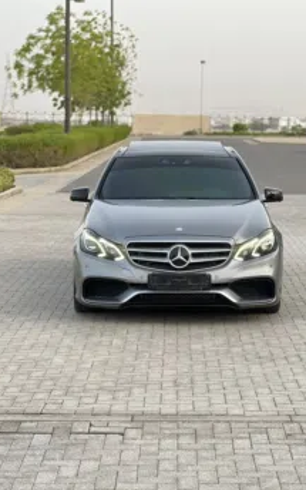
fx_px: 1268
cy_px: 282
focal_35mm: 95
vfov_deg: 21.8
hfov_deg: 13.8
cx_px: 178
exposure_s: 1/121
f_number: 2.8
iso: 64
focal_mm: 9
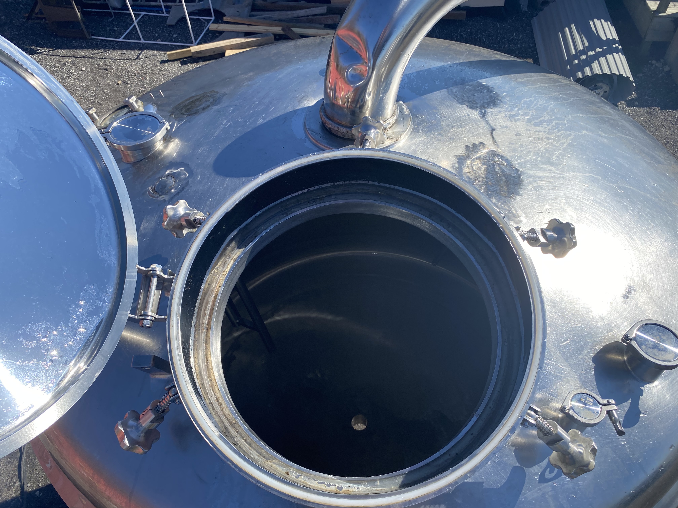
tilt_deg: -50.5
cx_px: 339
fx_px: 509
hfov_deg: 67.3
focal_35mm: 26
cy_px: 254
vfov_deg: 53.1
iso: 32
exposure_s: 1/2513
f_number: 1.8
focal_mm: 4.25
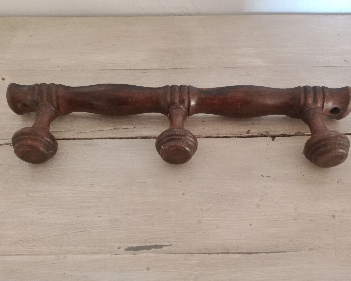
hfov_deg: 60.4
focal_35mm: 29
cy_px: 140
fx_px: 301
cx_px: 171
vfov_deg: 50.0
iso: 743
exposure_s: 1/25
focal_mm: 3.54
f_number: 2
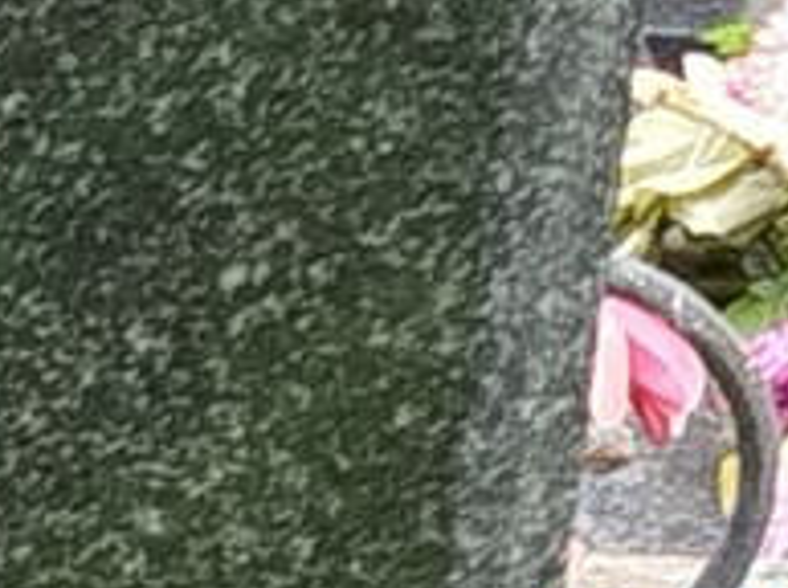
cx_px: -1233
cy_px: 1413
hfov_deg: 5.3
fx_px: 8157
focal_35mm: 359
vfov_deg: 4.1
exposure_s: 1/100
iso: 64
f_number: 1.7
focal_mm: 5.31
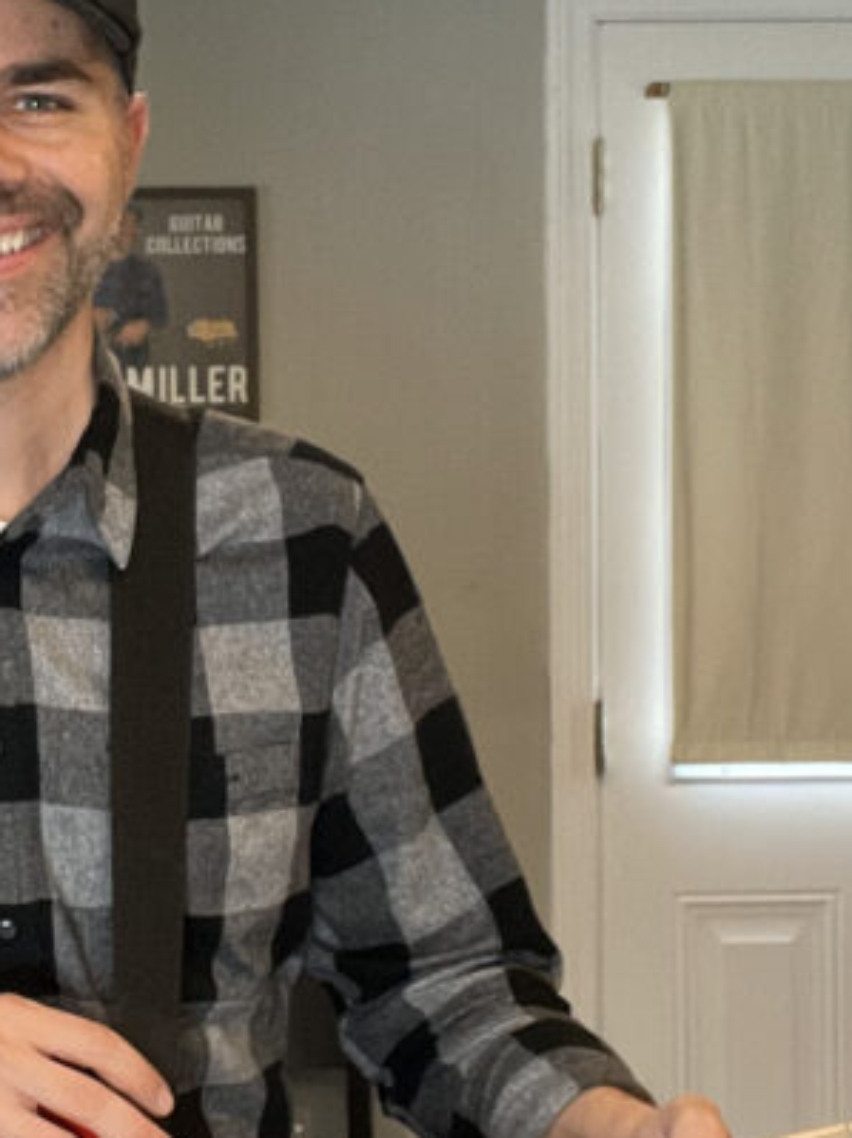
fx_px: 2528
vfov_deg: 25.3
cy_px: 539
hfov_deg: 18.8
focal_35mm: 77
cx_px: 83
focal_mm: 2.71
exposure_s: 1/60
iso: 160
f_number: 2.2
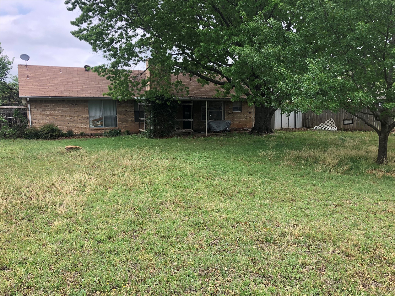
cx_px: 198
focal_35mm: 28
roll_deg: +1.2
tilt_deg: -7.0
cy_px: 148
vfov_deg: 49.7
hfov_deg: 63.4
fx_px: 320
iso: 20
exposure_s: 1/534
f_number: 1.8
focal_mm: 3.99
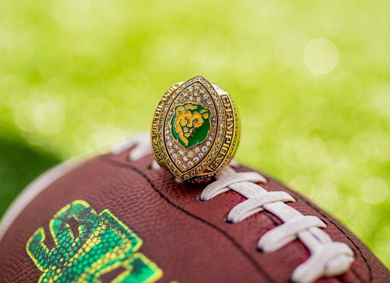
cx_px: 198
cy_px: 114
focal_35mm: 44
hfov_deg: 43.2
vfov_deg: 31.9
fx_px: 493
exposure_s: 1/2500
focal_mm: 35
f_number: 2.2
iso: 250
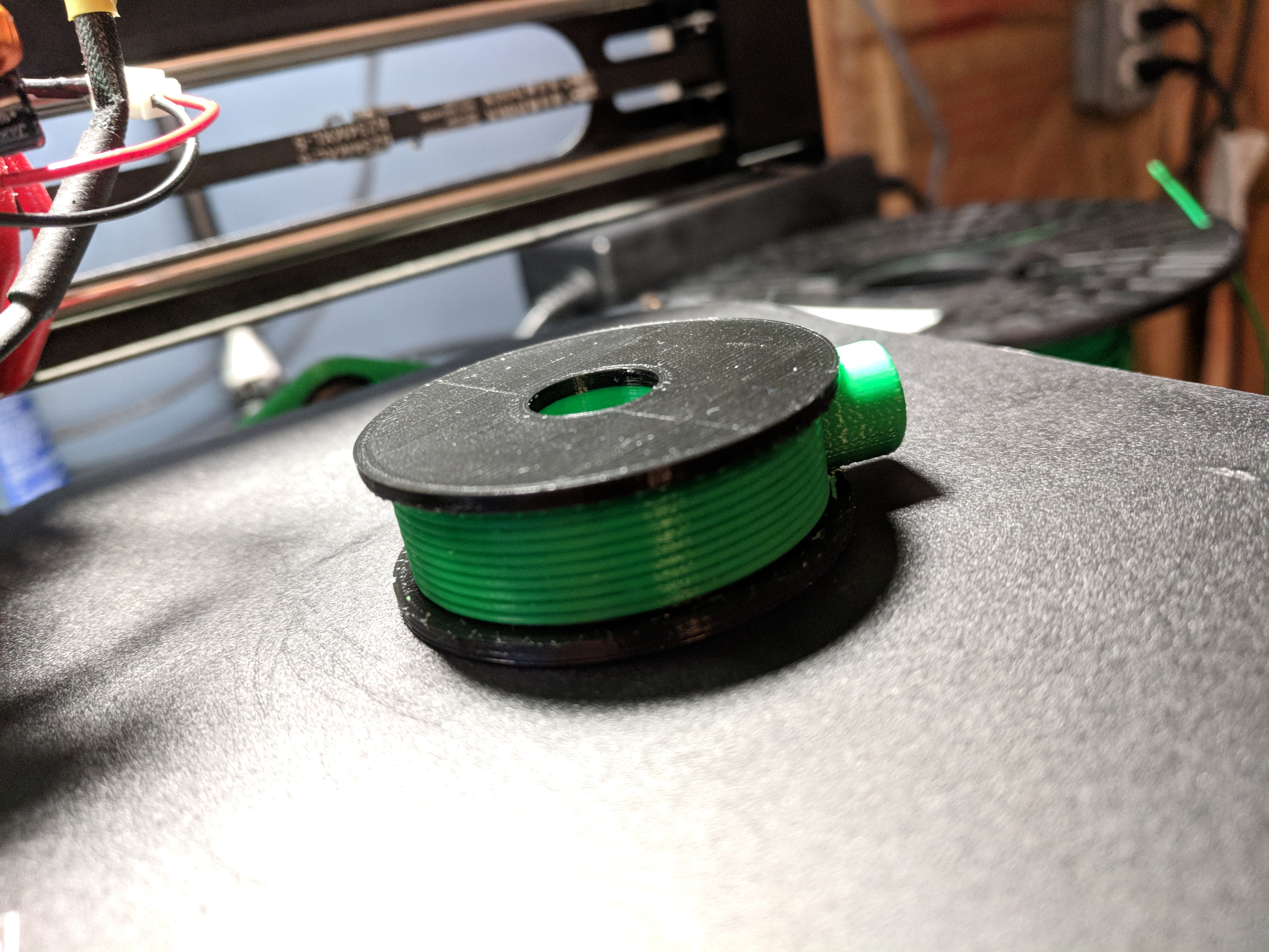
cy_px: 476
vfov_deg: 53.1
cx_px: 634
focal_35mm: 26
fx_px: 953
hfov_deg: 67.3
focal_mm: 4.67
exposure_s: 1/30
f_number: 2
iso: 651
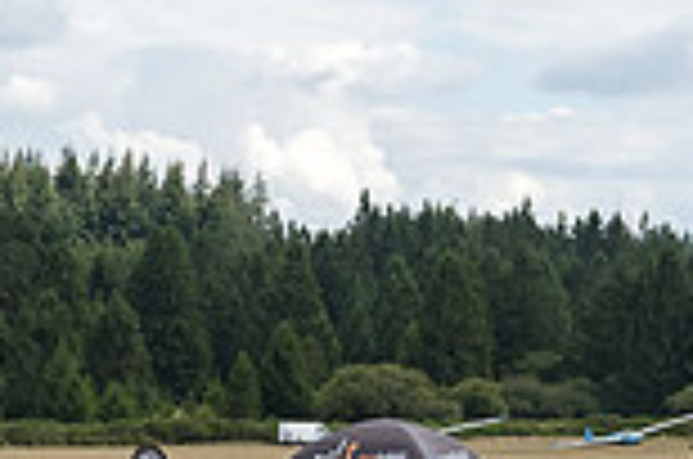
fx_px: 3650
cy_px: 342
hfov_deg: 10.2
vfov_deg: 7.2
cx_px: -594
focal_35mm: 190
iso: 800
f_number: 6.3
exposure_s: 1/5000
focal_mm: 48
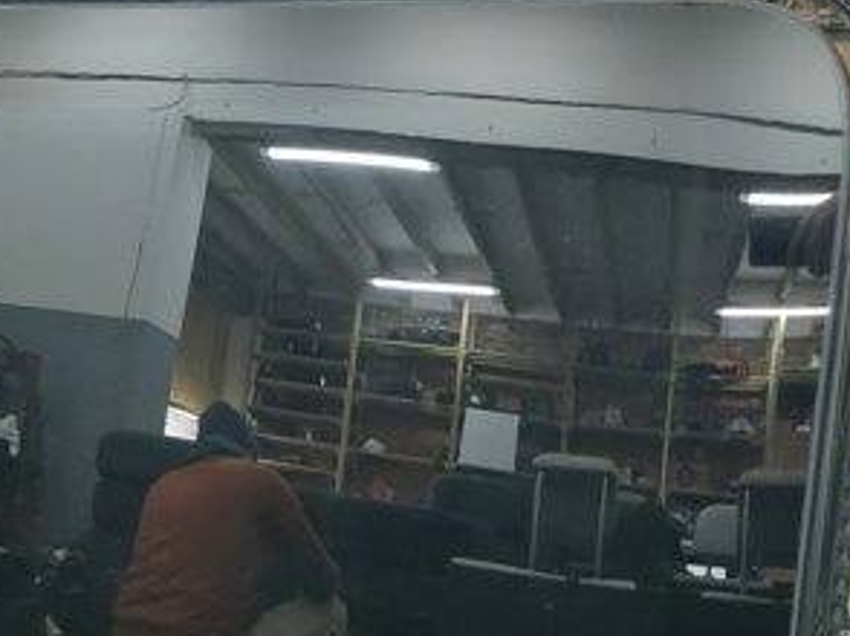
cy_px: 474
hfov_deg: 31.6
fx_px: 1497
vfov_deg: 23.8
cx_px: 327
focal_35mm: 61
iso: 640
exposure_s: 1/25
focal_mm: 5.32
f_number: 1.8
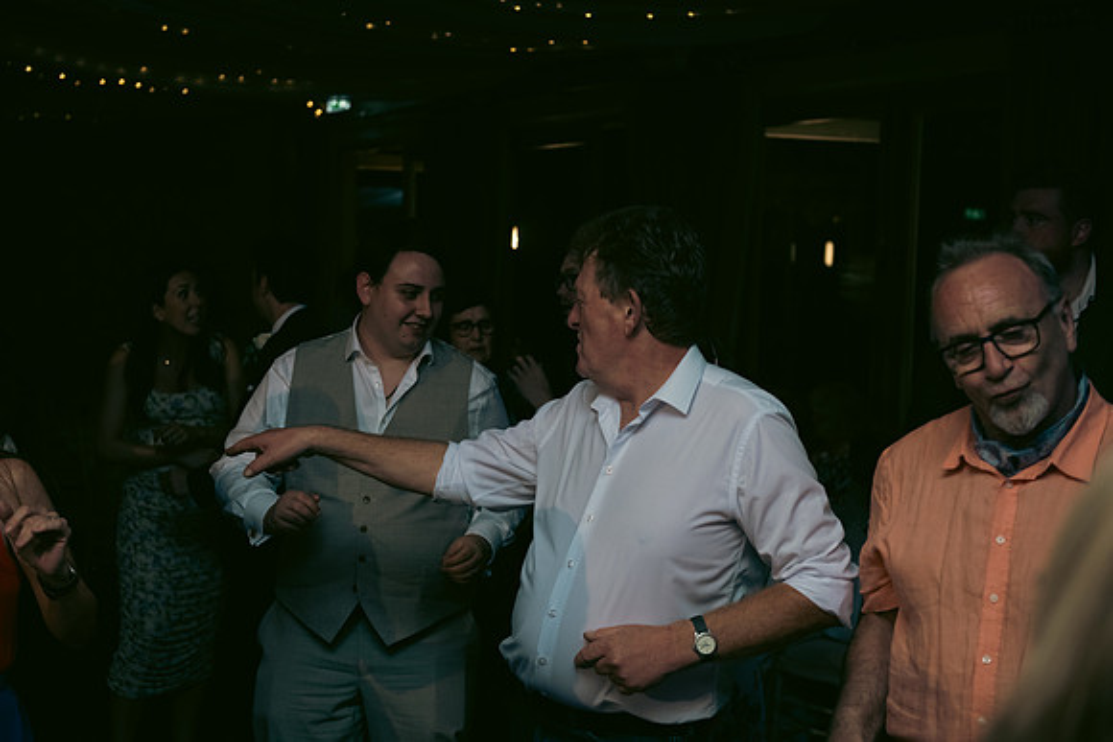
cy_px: 371
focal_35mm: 52
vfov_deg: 26.0
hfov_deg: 38.2
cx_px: 556
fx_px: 1608
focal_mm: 52
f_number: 3.5
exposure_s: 1/160
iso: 800
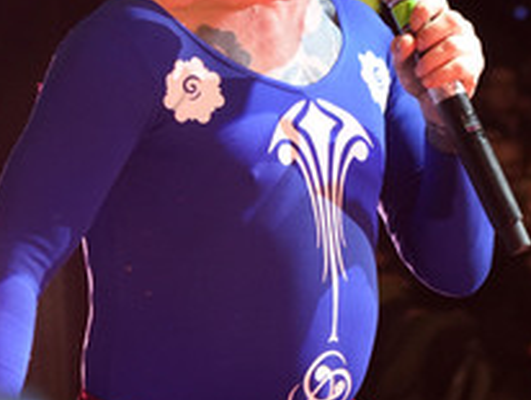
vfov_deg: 10.4
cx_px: 527
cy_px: 57
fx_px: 2196
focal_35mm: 143
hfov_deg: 13.6
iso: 2500
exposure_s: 1/320
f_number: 4
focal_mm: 68
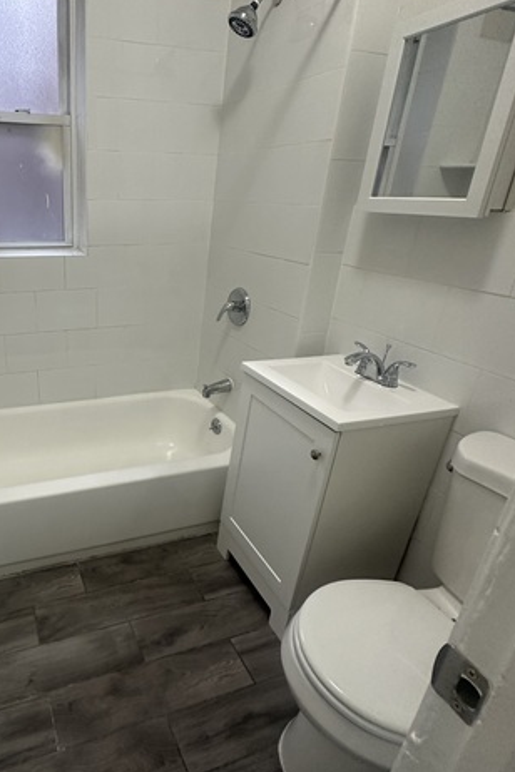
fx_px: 451
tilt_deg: -21.4
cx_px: 114
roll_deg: -3.8
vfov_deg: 81.2
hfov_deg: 55.9
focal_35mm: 21
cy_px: 375
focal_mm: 2.22
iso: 320
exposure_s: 1/120
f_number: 2.2
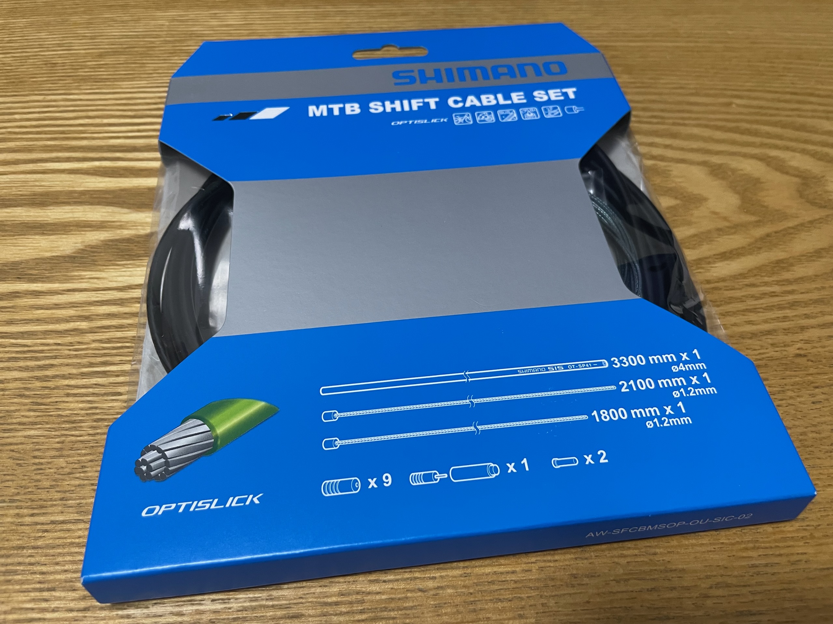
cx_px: 416
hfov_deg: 67.3
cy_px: 312
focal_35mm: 26
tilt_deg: -53.8
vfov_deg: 53.1
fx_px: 626
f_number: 1.6
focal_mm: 4.2
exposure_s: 1/50
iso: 250
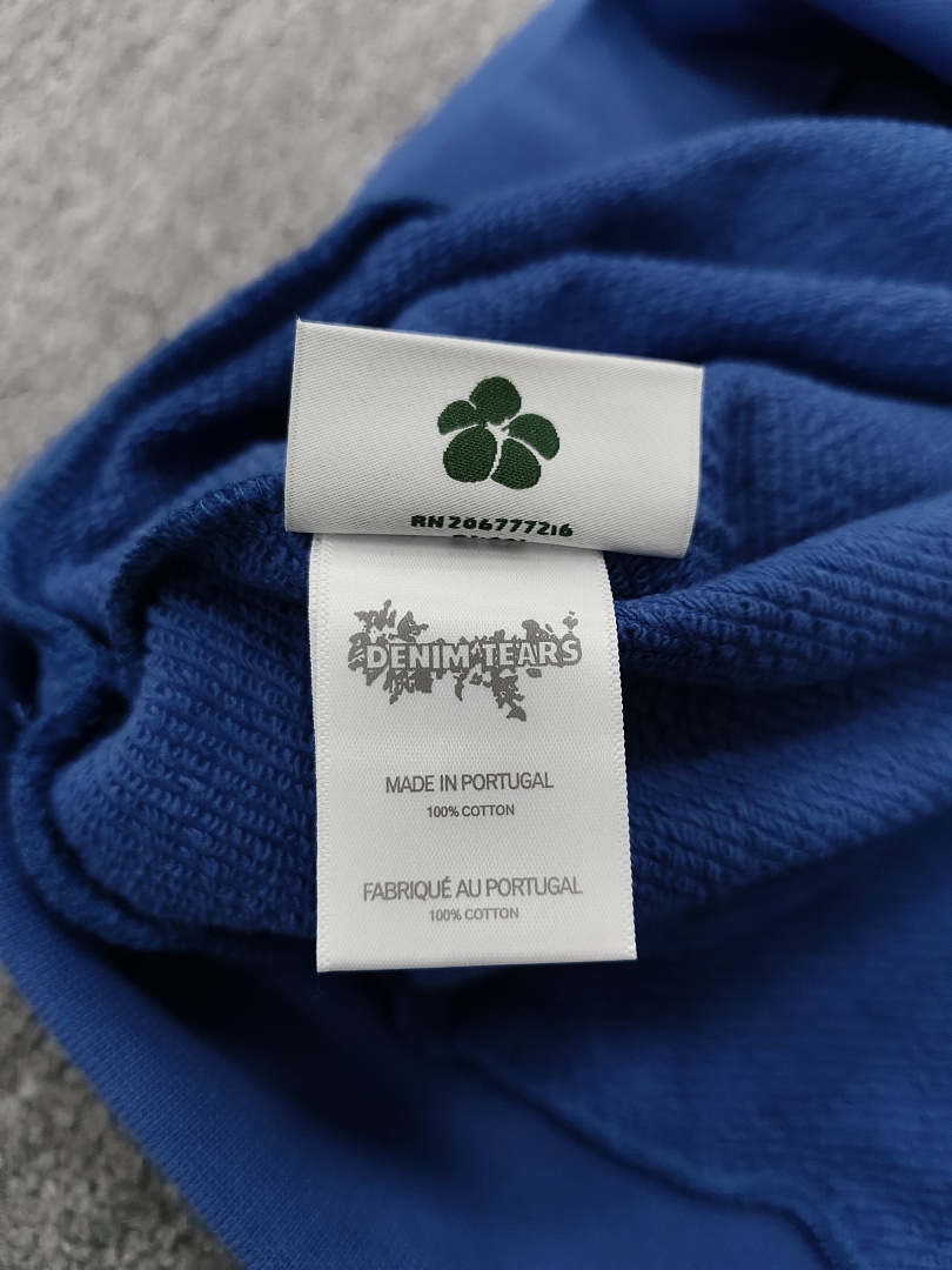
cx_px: 476
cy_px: 635
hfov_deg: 56.8
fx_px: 880
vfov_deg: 71.6
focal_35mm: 24
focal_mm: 5.56
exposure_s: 1/100
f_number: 1.88
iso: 2019
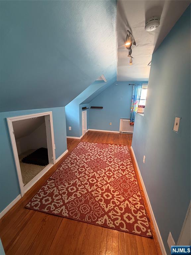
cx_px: 96
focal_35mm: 14
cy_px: 128
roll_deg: -0.2
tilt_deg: -14.6
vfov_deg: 102.1
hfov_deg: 85.7
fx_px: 103
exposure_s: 1/60
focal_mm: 2.22
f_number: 2.2
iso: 250
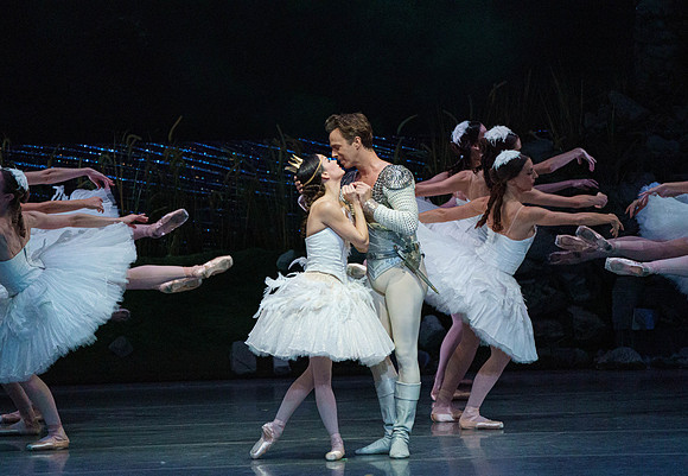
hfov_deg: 4.9
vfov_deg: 3.4
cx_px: 327
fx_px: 8035
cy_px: 241
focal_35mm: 416
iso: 8000
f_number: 5.6
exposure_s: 1/250
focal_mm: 400
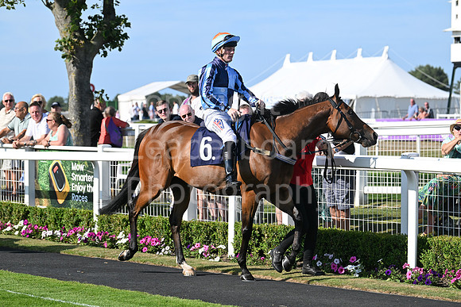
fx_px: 1729
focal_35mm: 135
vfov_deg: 10.2
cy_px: 154
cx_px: 230
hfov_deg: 15.2
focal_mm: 135
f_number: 5.6
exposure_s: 1/2000
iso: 400
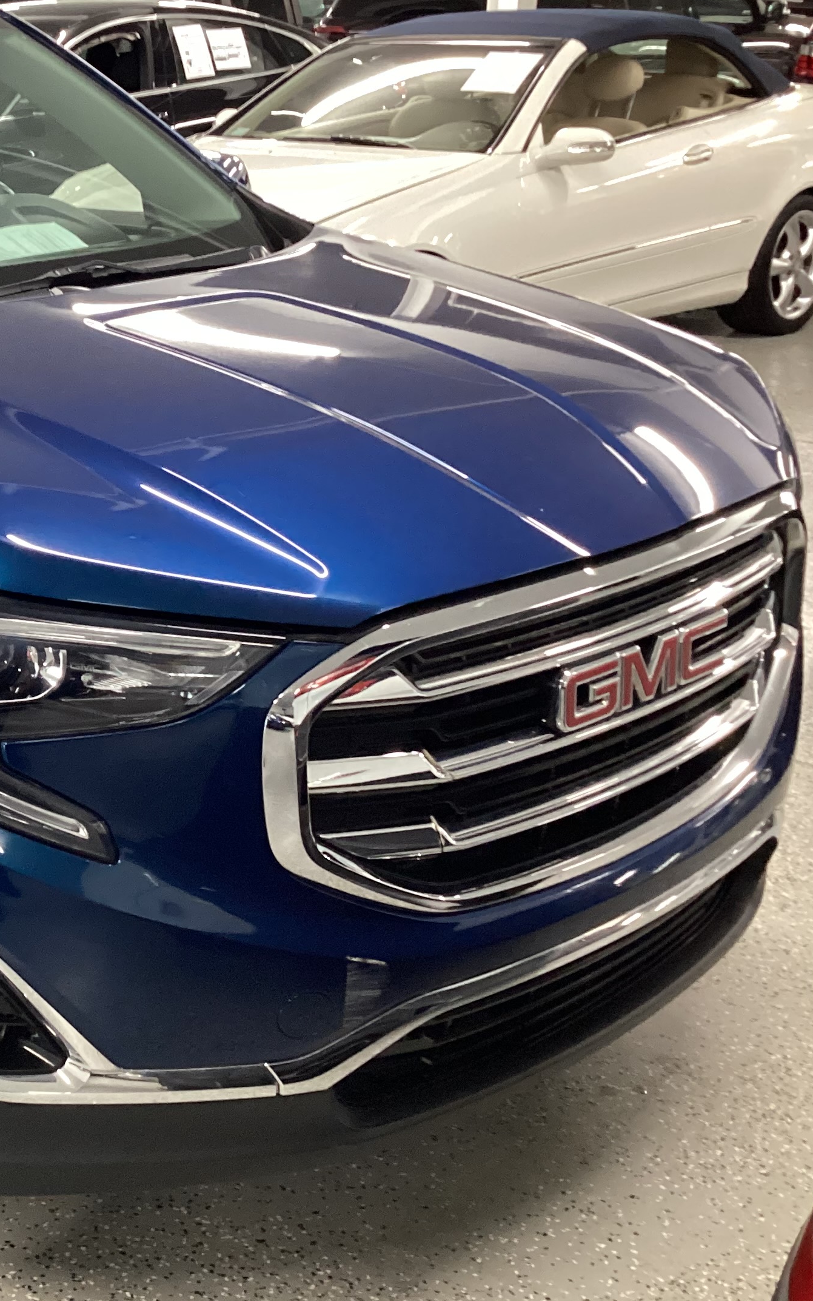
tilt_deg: -19.9
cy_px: 576
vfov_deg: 40.2
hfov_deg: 24.2
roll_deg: +1.2
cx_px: -71
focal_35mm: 50
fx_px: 1772
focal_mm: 3.3
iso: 320
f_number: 2.4
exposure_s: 1/40
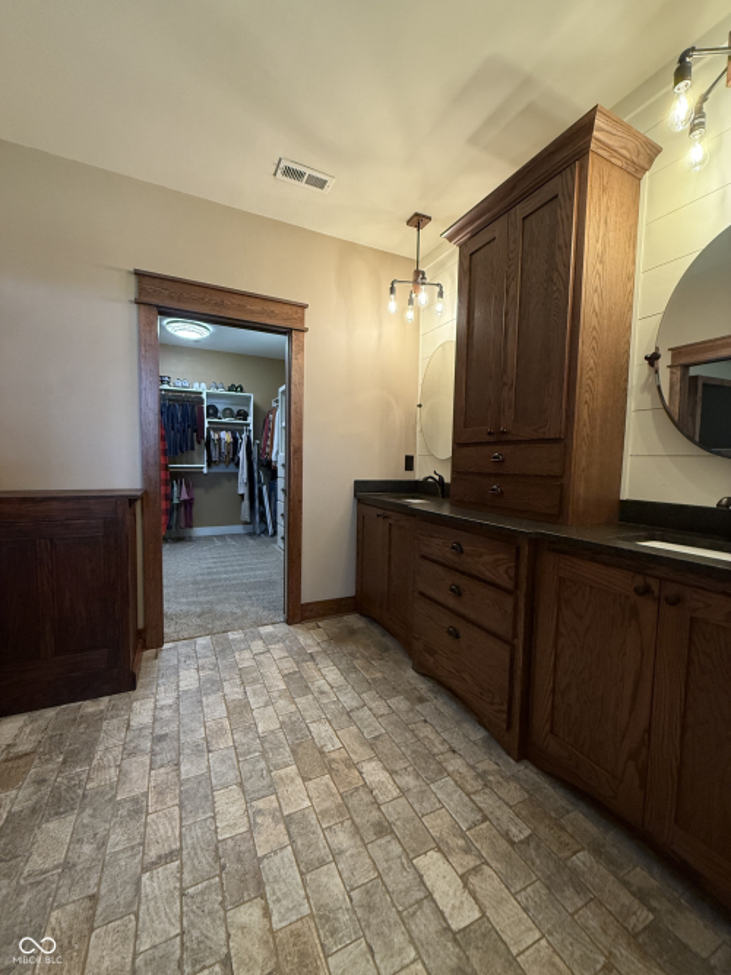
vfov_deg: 102.1
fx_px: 394
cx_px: 366
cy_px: 488
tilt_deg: -2.4
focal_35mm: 14
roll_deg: -1.5
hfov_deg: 85.7
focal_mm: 2.22
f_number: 2.2
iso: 400
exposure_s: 1/120
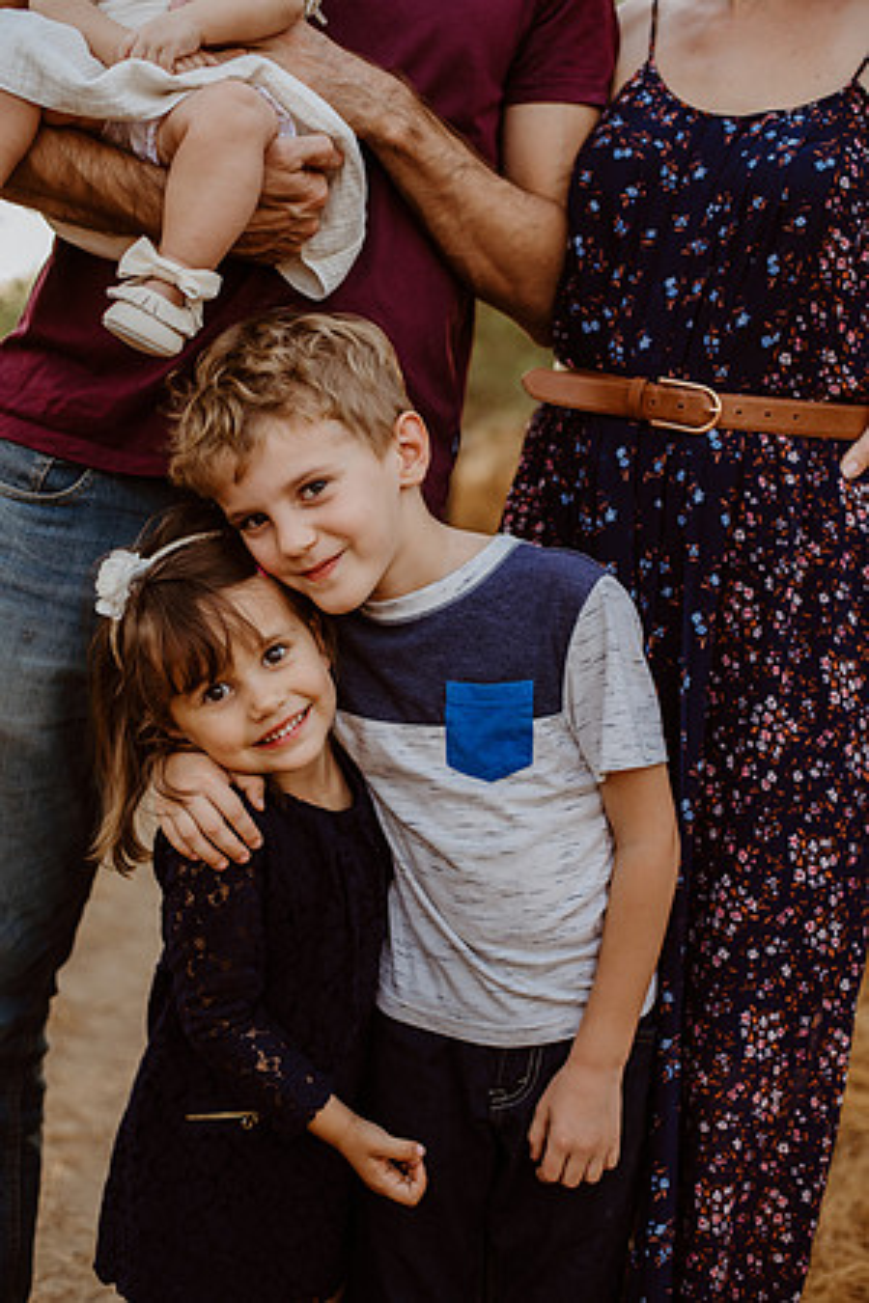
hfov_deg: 27.0
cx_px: 434
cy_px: 652
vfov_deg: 39.6
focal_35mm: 50
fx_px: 1810
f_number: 2.8
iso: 200
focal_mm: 50
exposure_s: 1/320
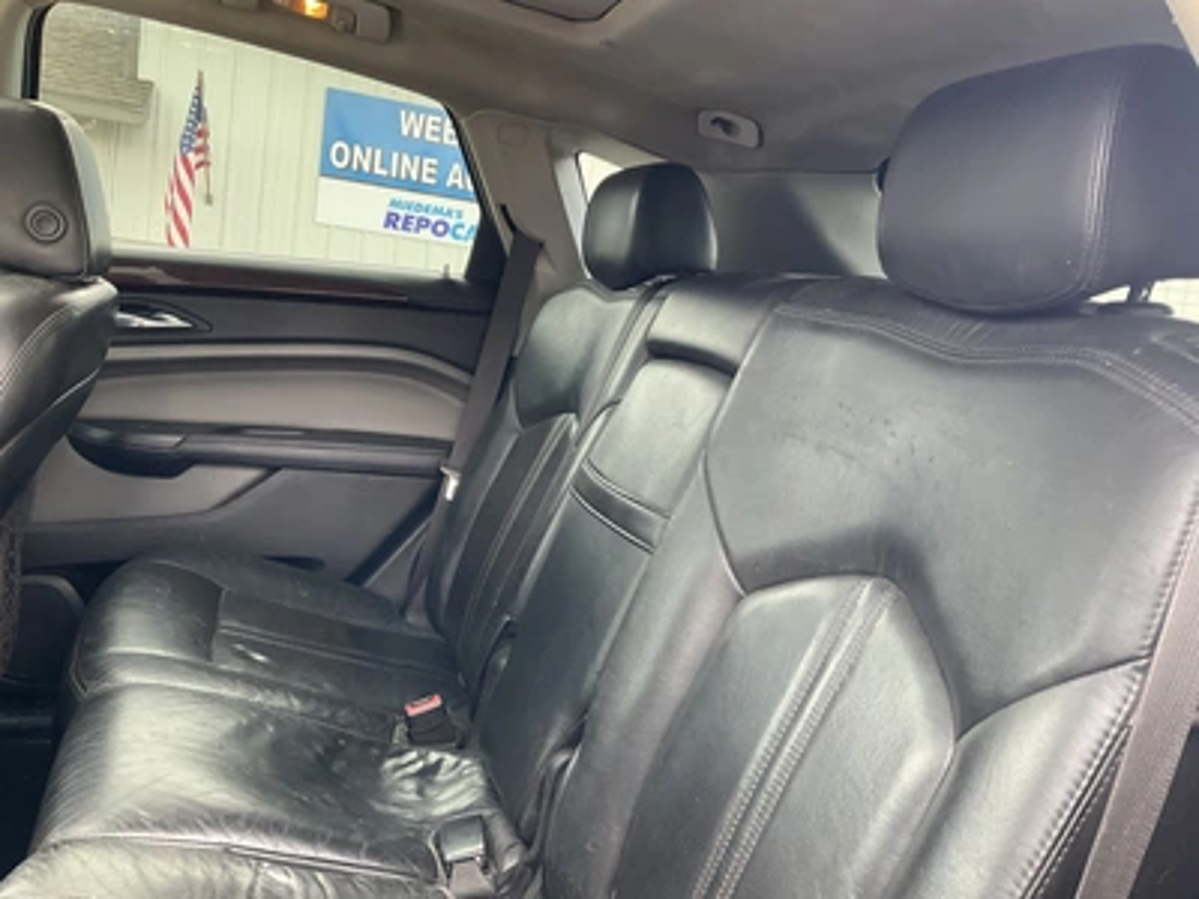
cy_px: 450
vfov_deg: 48.2
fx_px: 1004
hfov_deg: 61.7
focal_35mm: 29
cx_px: 600
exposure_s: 1/60
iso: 80
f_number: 1.8
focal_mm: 3
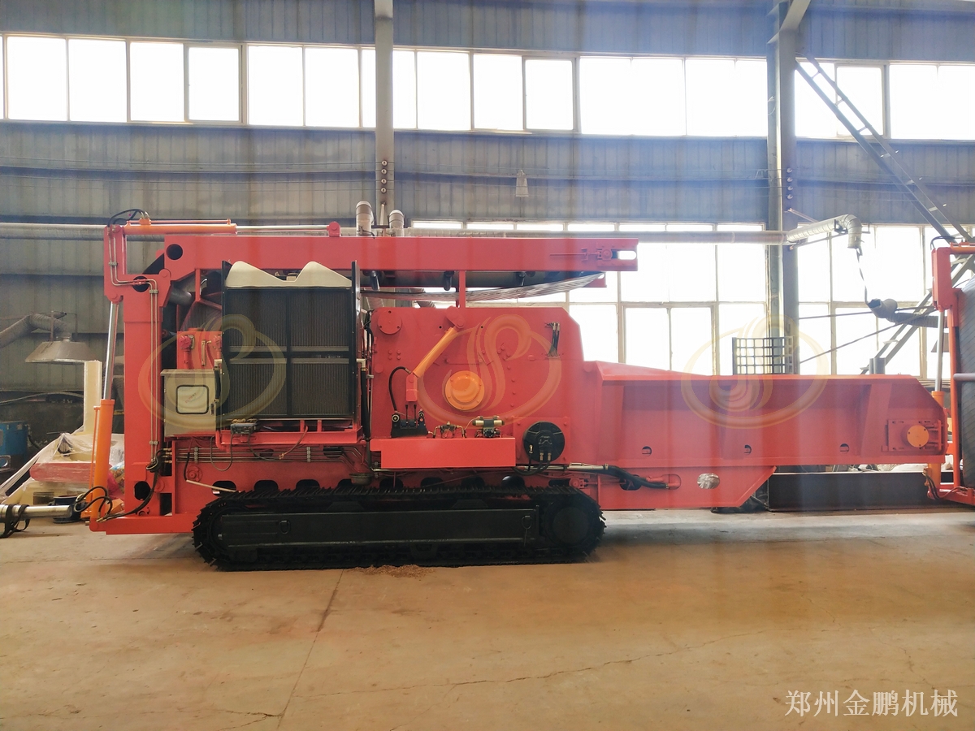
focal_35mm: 30
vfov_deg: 46.8
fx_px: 845
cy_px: 366
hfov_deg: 60.0
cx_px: 488
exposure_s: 1/100
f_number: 1.8
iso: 179
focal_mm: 3.95
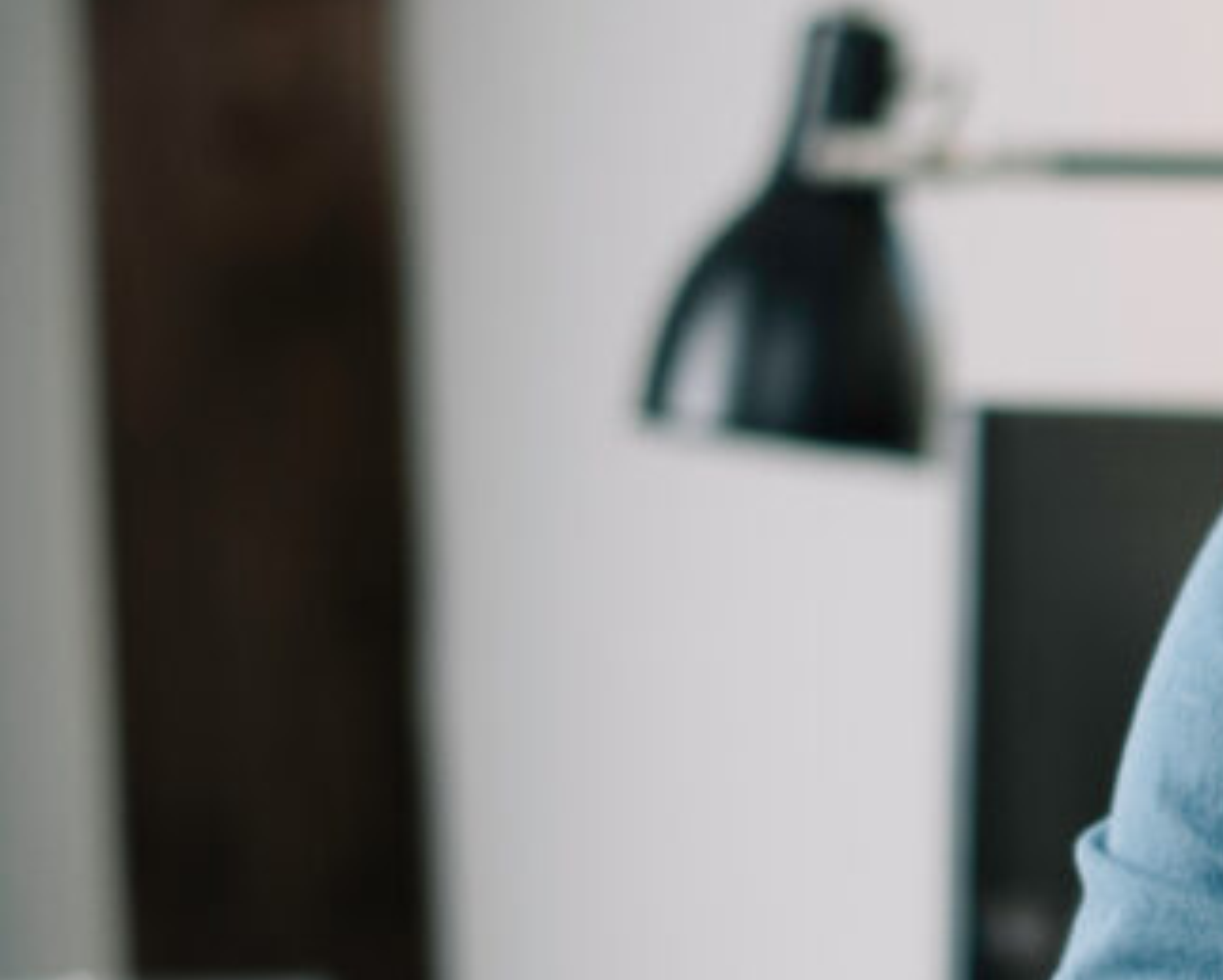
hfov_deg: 10.8
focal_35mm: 173
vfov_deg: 8.9
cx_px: 1819
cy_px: 591
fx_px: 6266
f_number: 2
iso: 500
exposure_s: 1/640
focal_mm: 58
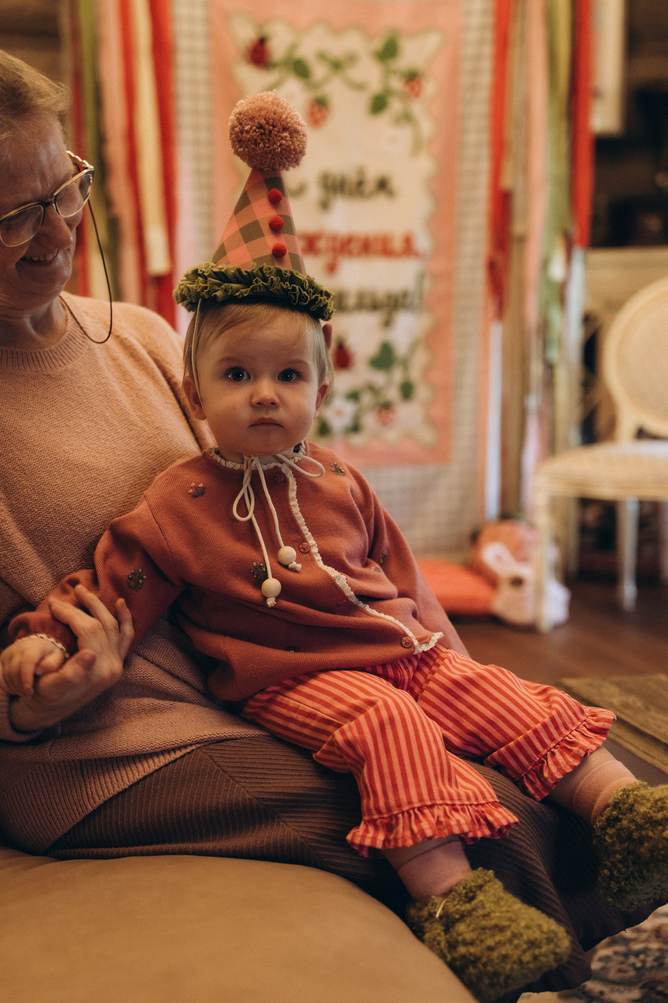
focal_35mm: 50
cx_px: 334
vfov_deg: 39.6
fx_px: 1392
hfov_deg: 27.0
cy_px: 502
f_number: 2.8
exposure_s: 1/100
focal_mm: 50
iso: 1600
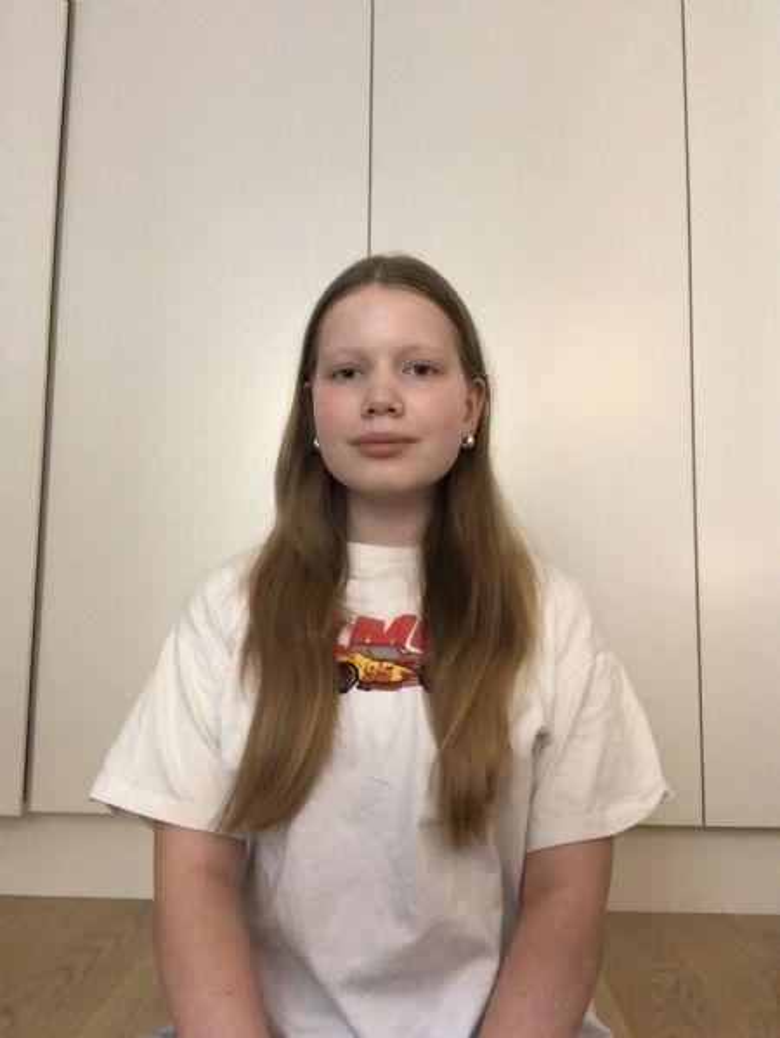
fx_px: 960
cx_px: 390
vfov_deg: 56.8
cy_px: 519
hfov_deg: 44.2
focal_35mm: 32
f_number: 2.2
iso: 250
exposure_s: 1/30
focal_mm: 2.87
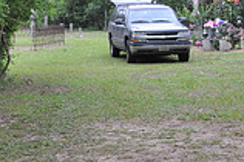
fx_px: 745
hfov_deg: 18.4
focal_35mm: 110
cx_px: 208
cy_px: 8
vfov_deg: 12.3
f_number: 7.1
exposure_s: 1/50
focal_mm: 20
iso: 200
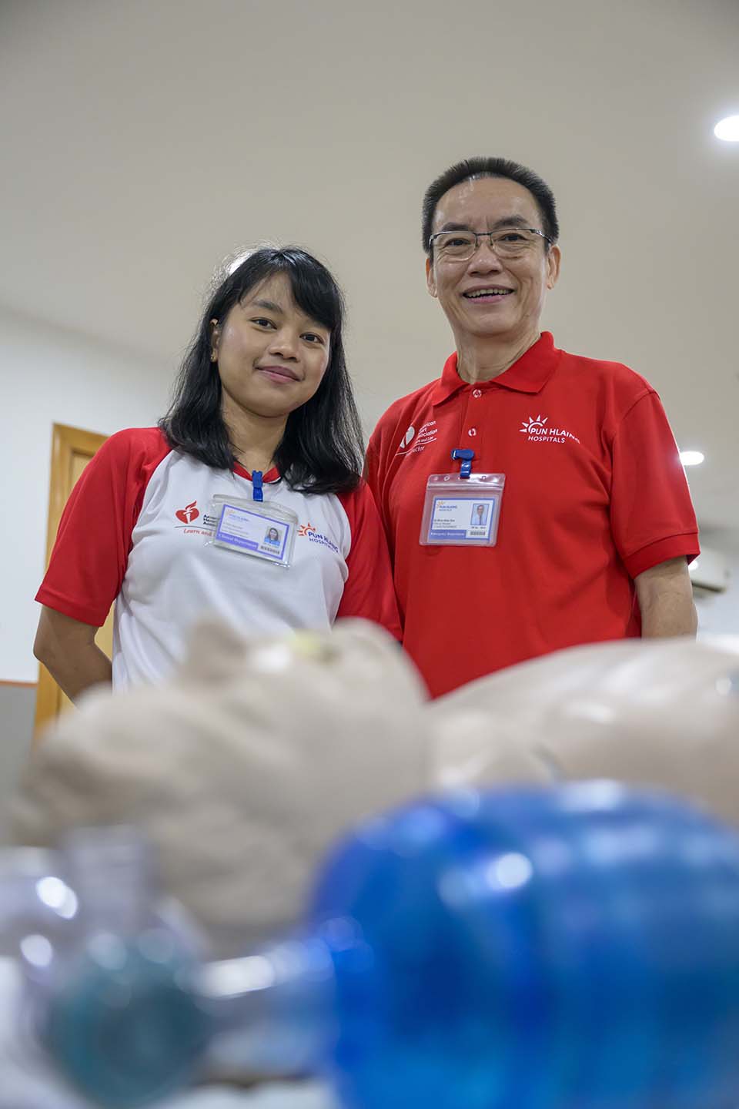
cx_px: 370
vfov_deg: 44.5
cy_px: 554
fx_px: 1355
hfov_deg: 30.5
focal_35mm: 44
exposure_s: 1/400
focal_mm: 44
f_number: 3.2
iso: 3200
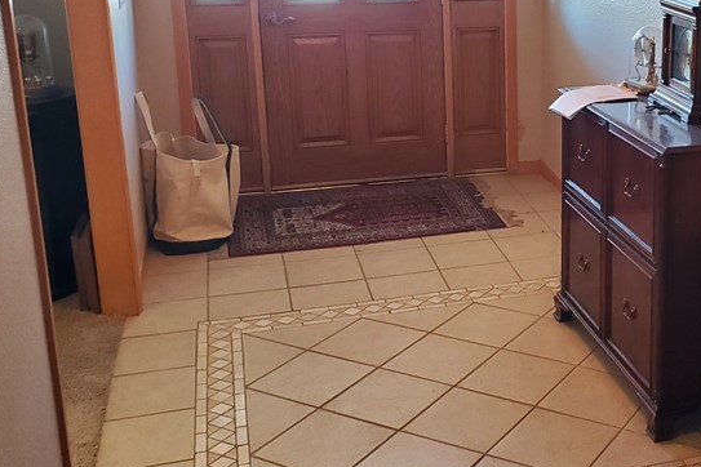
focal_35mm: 51
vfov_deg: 26.3
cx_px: 634
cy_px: 139
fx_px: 993
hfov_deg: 36.4
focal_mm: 4.3
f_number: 2.4
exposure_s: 1/40
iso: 320
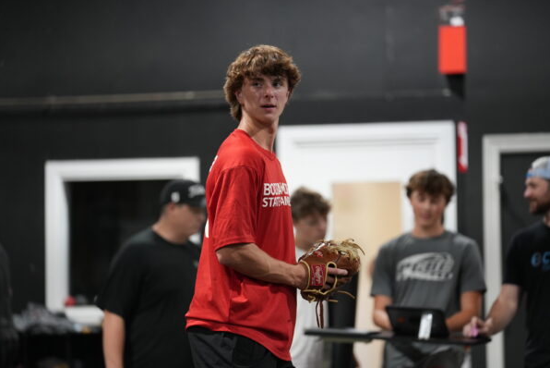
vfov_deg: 9.5
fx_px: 2216
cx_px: 275
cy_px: 184
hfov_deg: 14.1
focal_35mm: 145
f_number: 2.8
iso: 2500
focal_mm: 144
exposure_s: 1/400
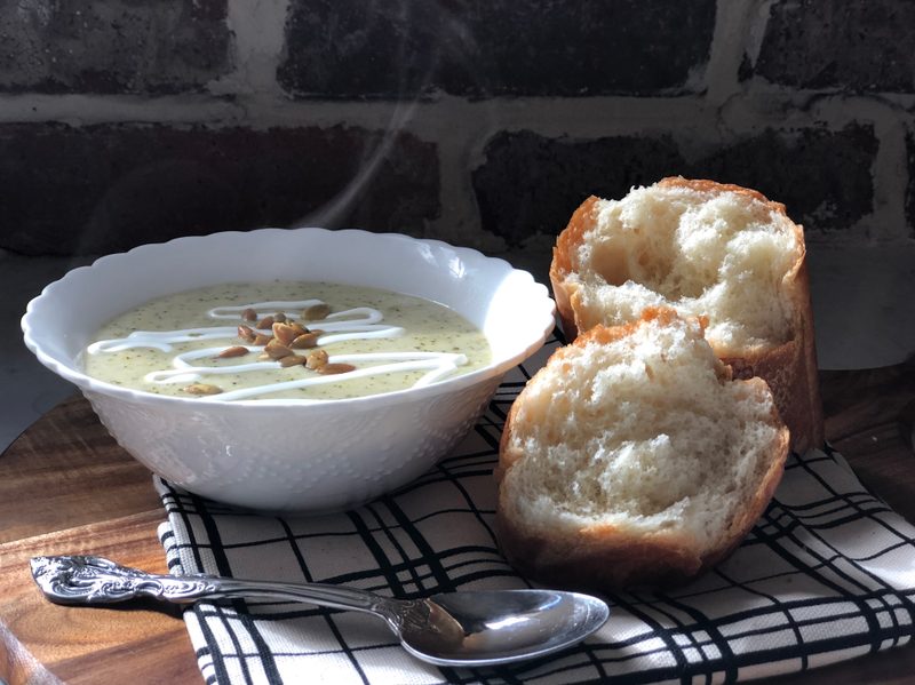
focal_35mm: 57
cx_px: 458
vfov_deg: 25.6
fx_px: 1506
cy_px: 342
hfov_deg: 33.8
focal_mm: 6.6
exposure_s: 1/30
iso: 20
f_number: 2.8
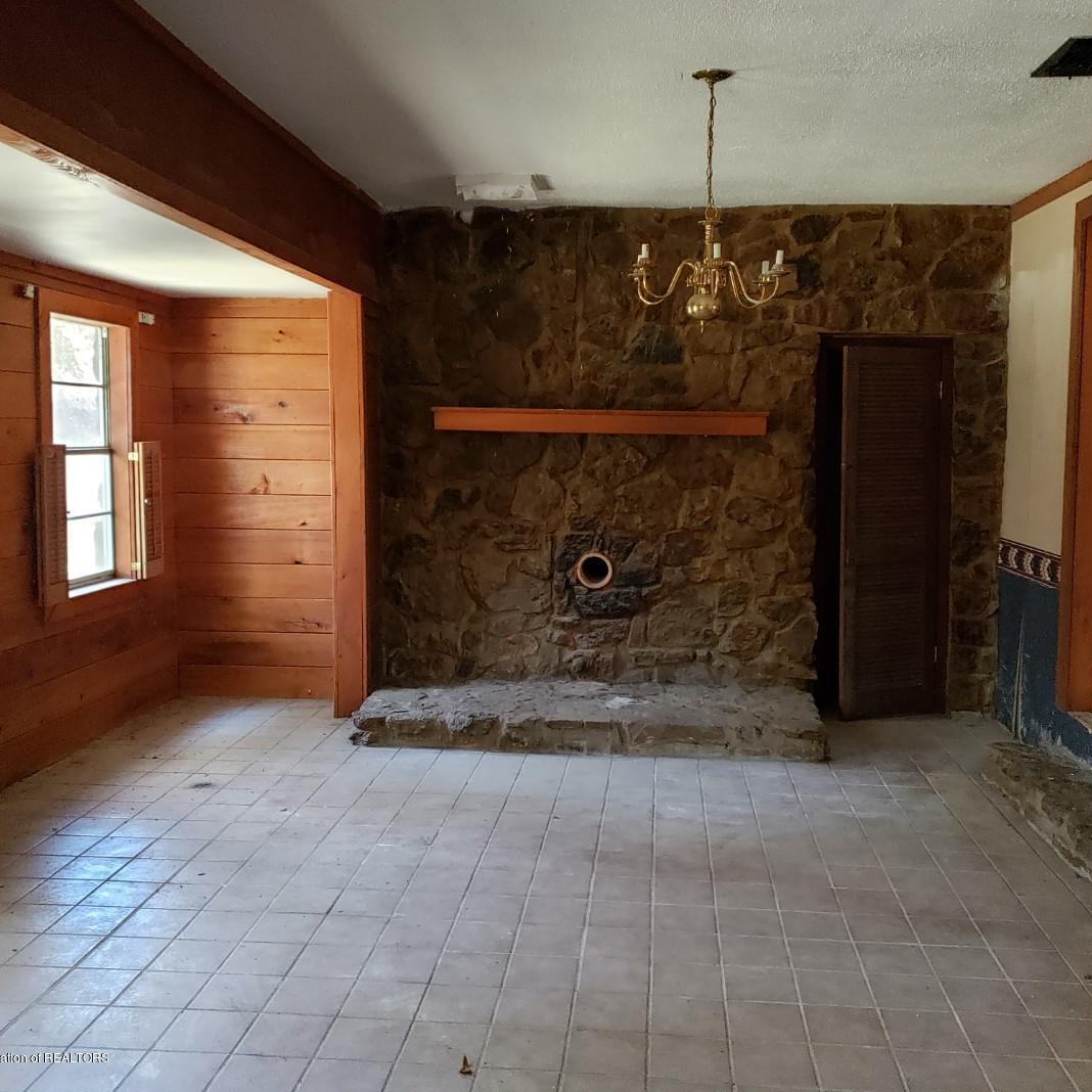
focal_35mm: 31
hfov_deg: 52.5
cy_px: 544
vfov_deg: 52.5
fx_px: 1106
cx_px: 564
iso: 800
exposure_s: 1/40
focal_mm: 4.3
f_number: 1.5
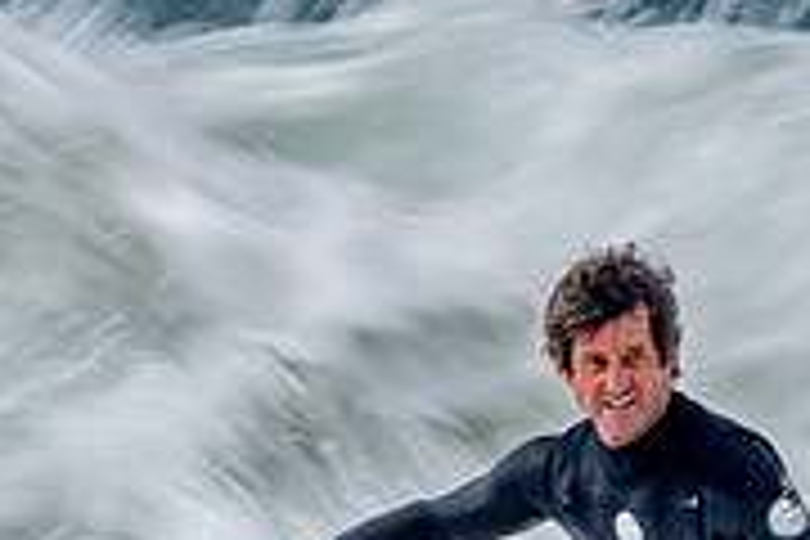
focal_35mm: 2320
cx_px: 644
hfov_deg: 0.9
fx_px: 52196
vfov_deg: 0.6
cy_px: 745
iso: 100
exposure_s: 1/25
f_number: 25
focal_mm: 480
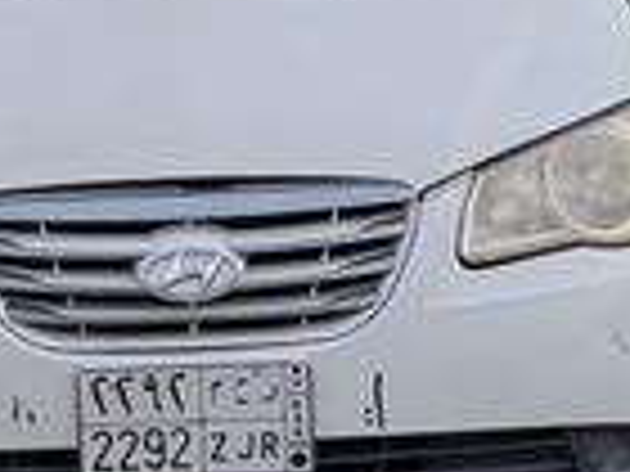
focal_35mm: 127
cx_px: 160
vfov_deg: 11.7
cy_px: 232
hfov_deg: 15.5
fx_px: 2311
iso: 100
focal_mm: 5.25
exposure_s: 1/276
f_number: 1.75
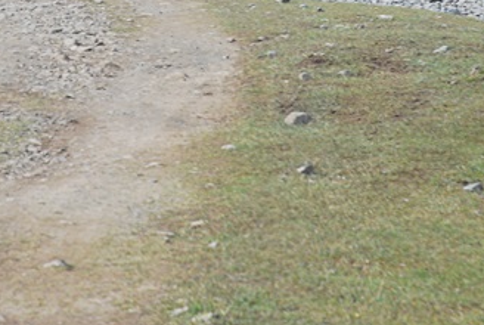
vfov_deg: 3.6
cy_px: -50
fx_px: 5175
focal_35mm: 384
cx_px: 90
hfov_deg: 5.4
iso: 400
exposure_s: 1/640
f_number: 5.6
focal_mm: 105
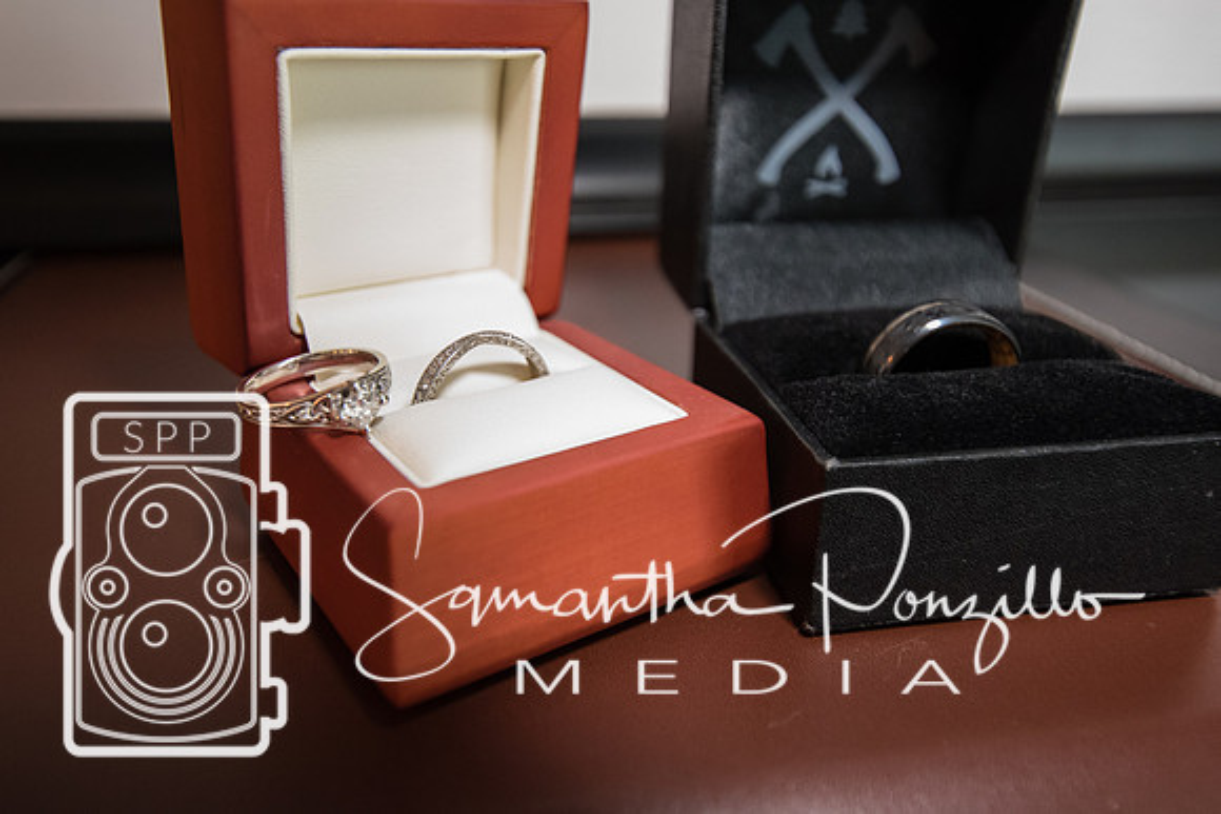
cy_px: 407
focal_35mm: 29
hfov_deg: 62.8
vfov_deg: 44.4
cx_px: 599
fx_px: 999
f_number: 3.5
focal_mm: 19
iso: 3200
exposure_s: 1/60
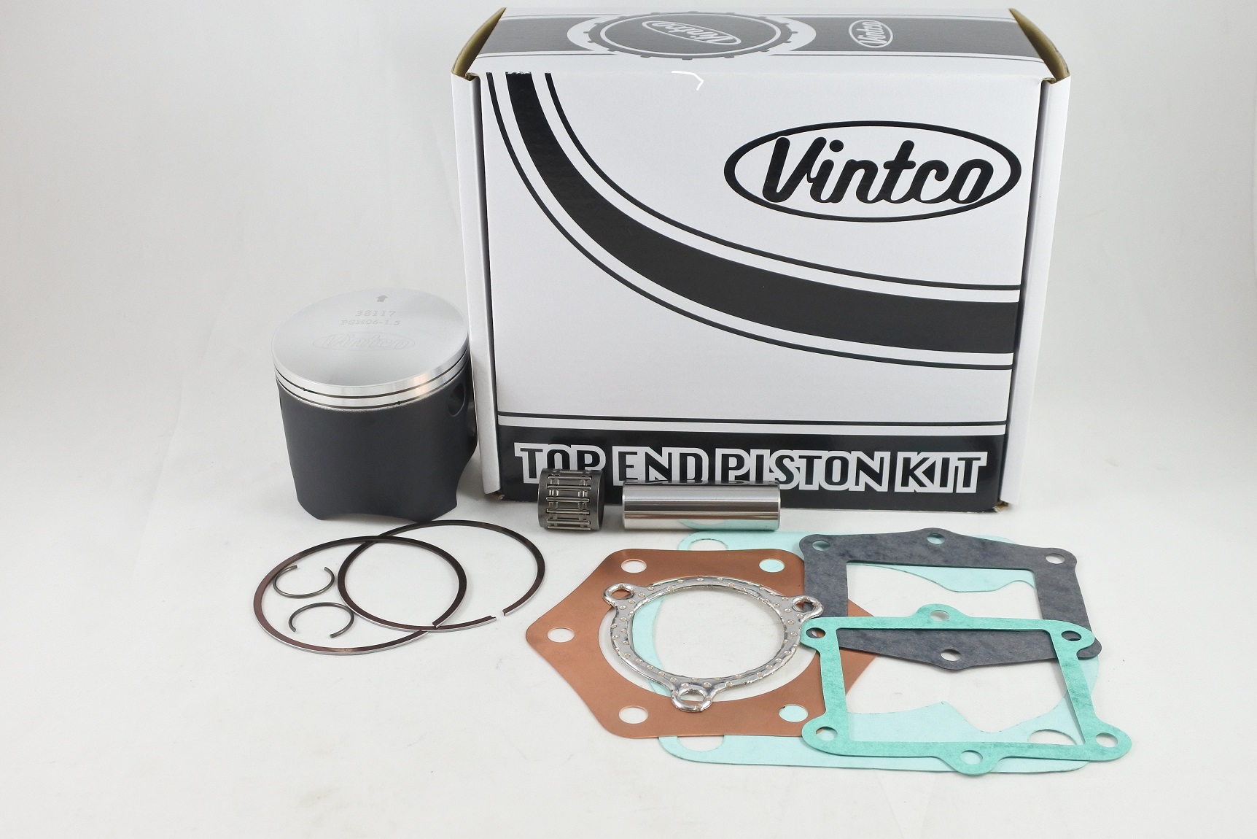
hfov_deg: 55.8
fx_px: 1187
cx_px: 628
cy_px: 420
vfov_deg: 38.9
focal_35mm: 34
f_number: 4
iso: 500
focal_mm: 12.8
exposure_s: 1/125
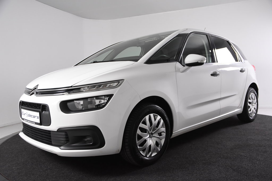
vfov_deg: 40.0
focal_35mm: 33
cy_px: 90
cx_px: 136
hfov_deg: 57.2
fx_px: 249
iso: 1600
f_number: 4.5
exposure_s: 1/80
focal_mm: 22
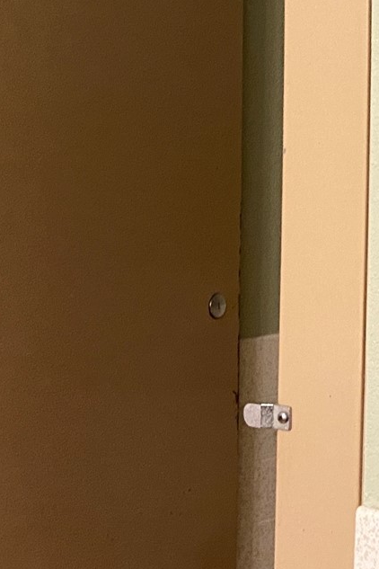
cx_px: 732
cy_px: 183
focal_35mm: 82
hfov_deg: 14.2
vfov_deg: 24.6
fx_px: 1295
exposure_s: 1/60
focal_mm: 4.25
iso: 500
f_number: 1.8
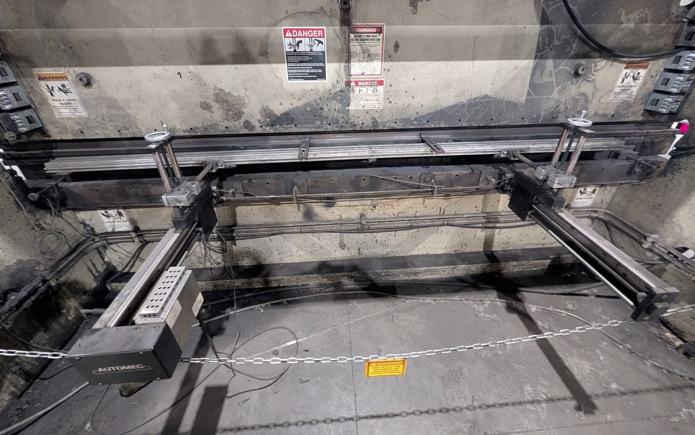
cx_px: 349
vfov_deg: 82.0
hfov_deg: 109.4
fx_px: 246
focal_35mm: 13
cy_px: 178
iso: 485
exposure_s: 1/26
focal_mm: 2
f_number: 1.7
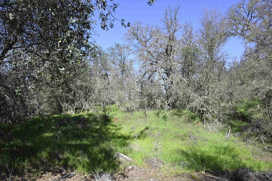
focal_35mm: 29
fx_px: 221
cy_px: 90
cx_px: 136
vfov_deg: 44.6
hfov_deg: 63.2
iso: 100
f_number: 6.3
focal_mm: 19.5
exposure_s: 1/320
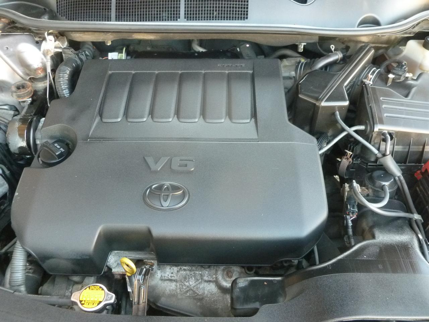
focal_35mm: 28
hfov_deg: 63.4
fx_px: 347
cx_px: 214
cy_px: 161
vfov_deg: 49.7
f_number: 3.3
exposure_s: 1/20
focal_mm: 5
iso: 400
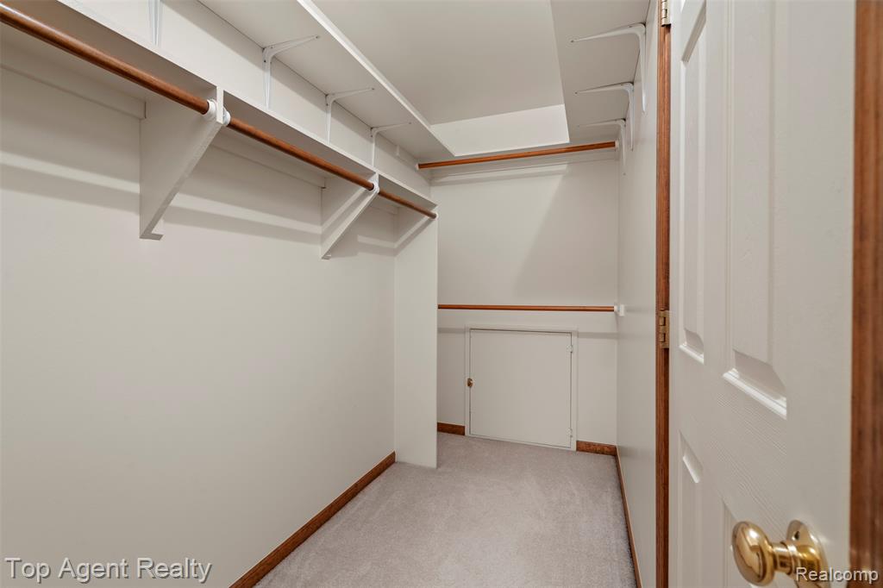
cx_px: 442
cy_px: 294
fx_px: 392
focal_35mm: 16
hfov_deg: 96.8
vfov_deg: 73.7
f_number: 9
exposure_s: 6
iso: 200
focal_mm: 16
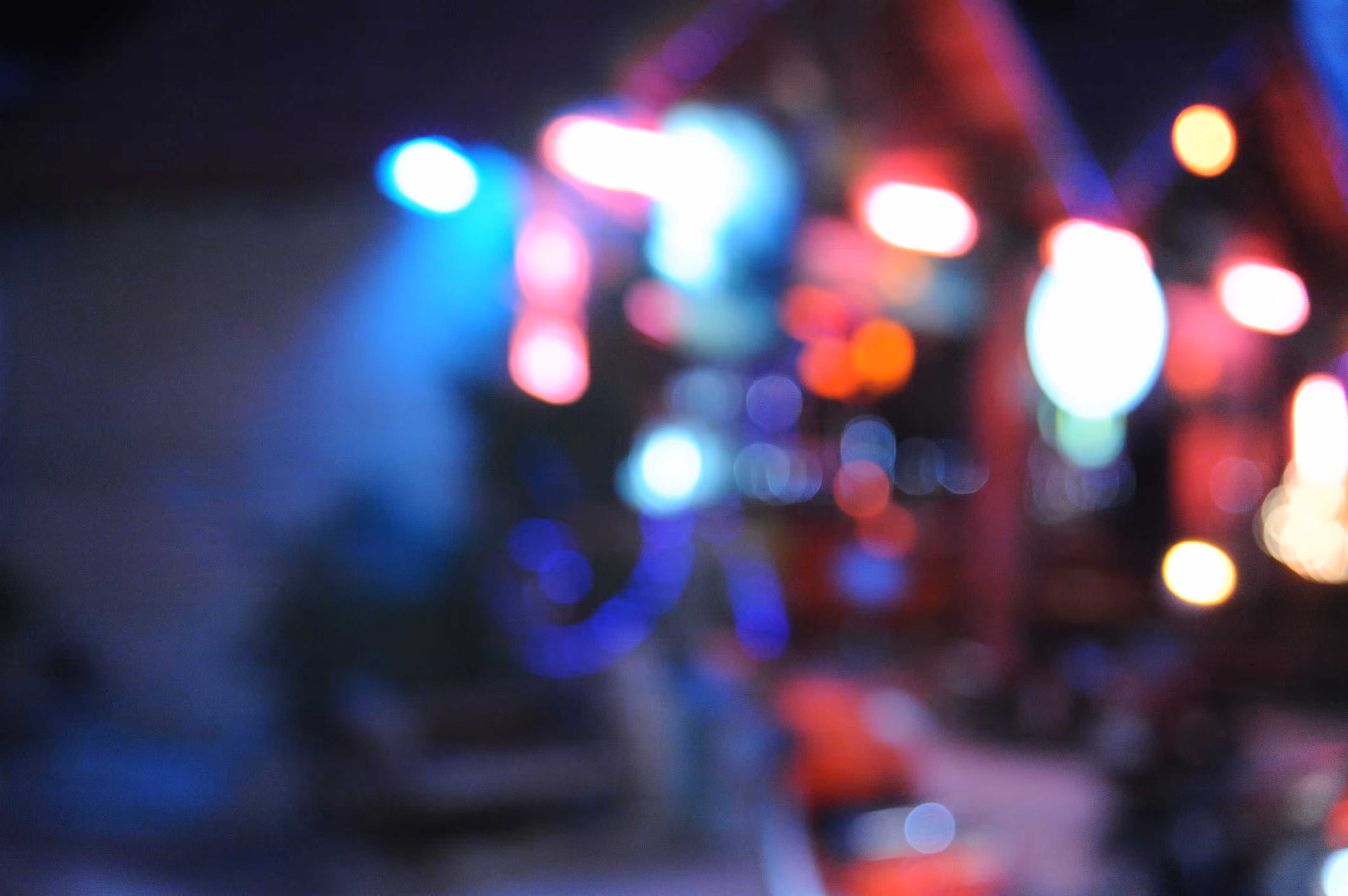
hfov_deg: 31.0
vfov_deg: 20.9
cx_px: 674
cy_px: 448
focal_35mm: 65
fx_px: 2432
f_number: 4
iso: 6400
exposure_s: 1/40
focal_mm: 65
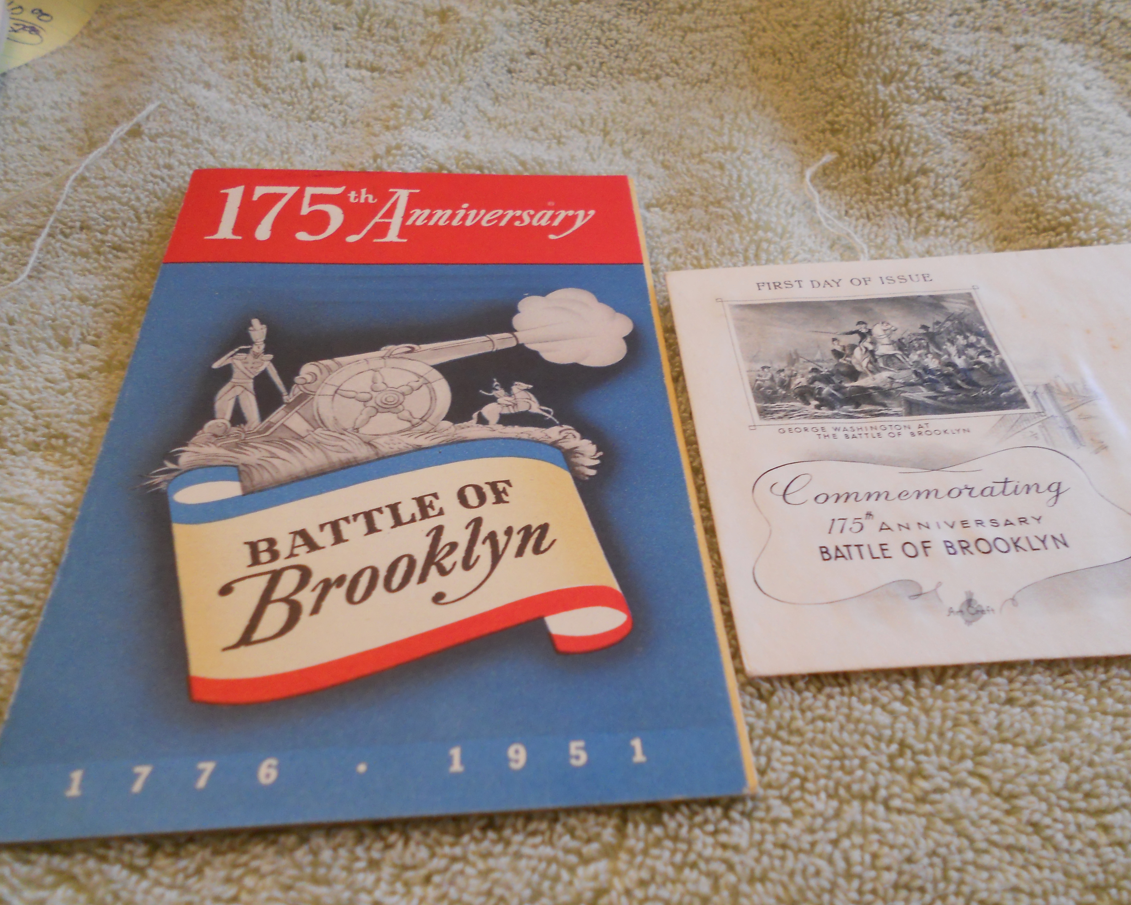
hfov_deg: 52.8
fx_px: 1138
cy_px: 455
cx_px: 614
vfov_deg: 43.4
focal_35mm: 34
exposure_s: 1/30
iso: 250
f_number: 3.5
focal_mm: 5.8
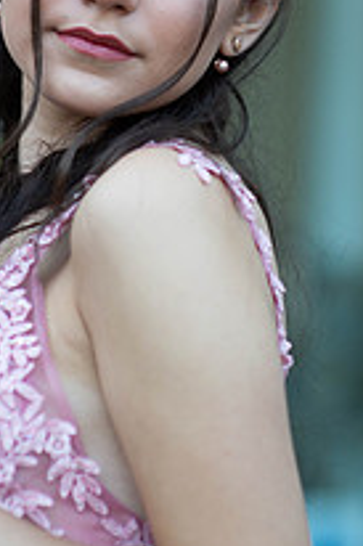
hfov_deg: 7.4
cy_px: 77
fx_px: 2818
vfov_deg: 11.0
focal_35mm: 186
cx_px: 171
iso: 250
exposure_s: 1/640
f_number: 2
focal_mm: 85
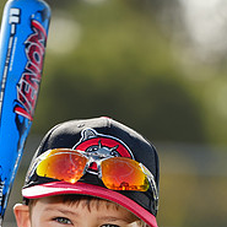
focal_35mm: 532
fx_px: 3947
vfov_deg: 3.3
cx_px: 79
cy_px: 346
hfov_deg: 3.3
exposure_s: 1/250
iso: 64
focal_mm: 200
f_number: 4.5
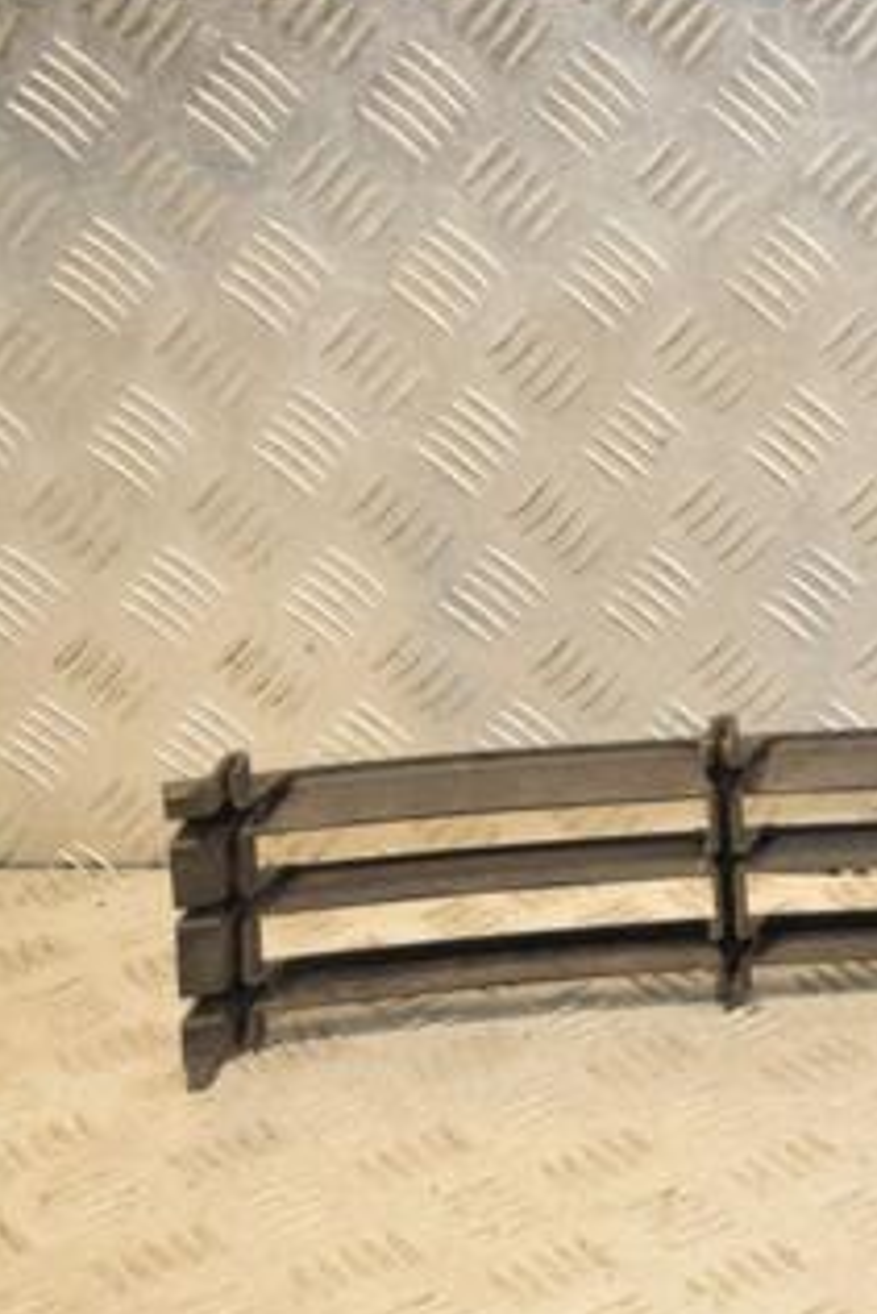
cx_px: 1234
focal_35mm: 91
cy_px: 707
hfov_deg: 14.2
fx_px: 3321
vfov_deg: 22.4
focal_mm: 32
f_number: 6.3
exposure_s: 1/200
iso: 800
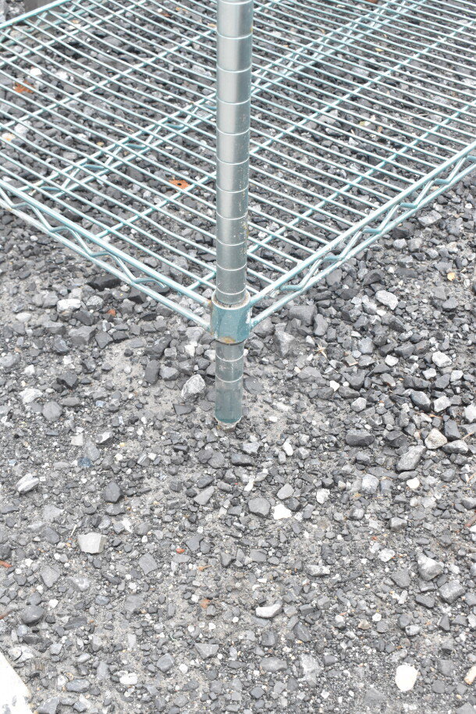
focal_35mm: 51
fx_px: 1011
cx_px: 238
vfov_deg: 38.9
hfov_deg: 26.5
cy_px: 357
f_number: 13
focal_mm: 34
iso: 6400
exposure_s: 1/640
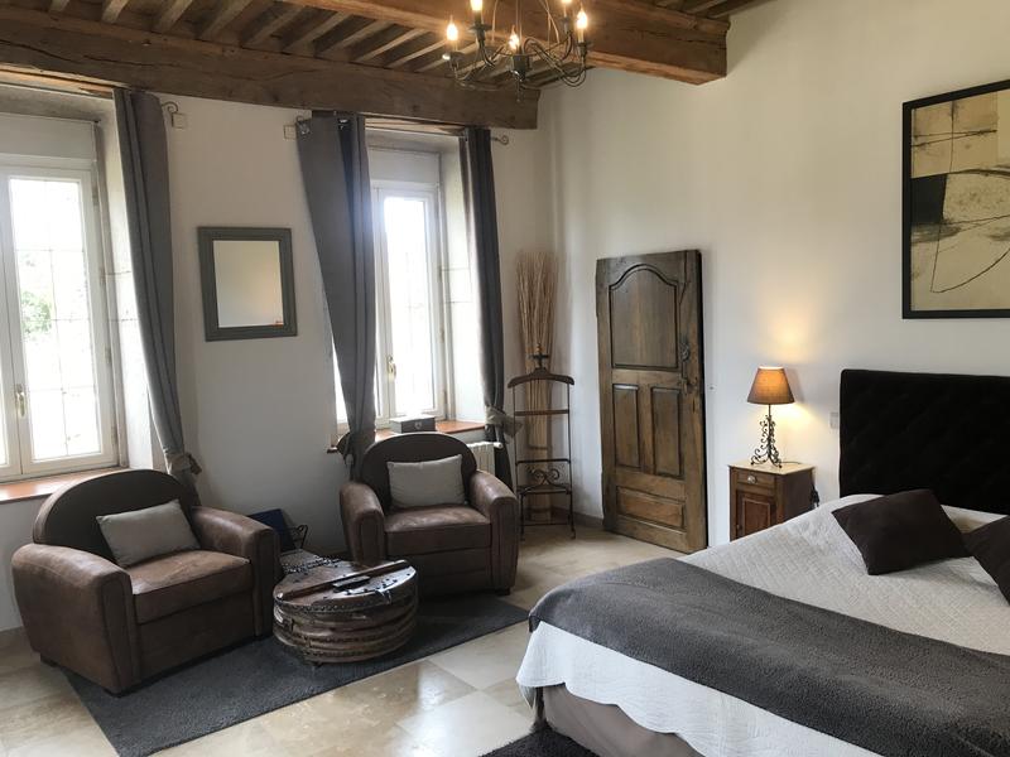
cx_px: 505
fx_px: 817
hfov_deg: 63.4
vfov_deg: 49.7
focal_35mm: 28
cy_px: 378
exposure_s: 1/33
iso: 25
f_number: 1.8
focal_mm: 3.99
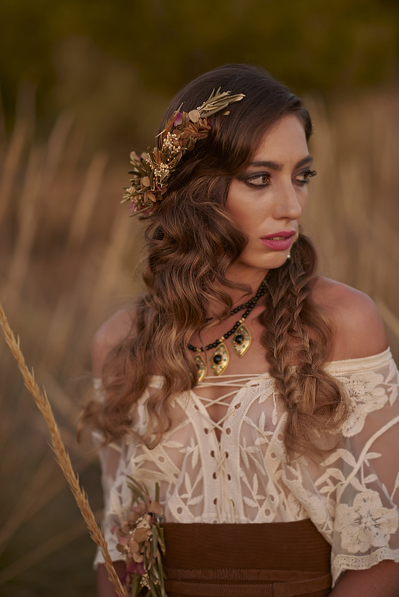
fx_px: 1412
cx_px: 200
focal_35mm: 85
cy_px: 298
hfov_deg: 16.1
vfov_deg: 23.9
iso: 200
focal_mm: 85
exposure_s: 1/200
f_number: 2
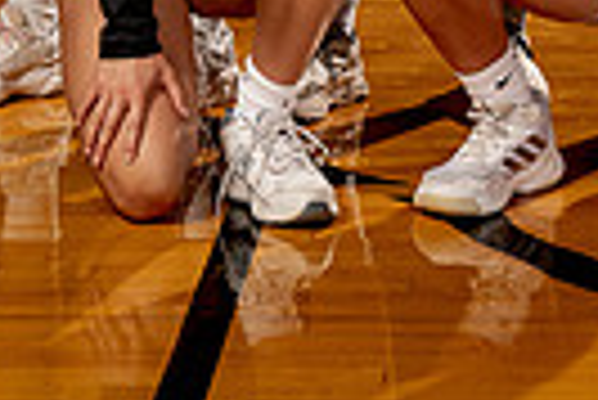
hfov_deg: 12.6
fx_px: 2694
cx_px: 468
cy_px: -548
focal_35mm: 162
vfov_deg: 7.9
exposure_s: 1/250
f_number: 8
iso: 100
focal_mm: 48
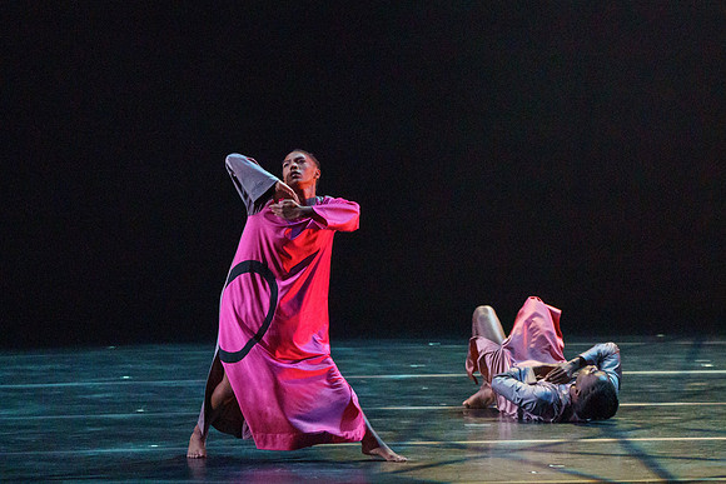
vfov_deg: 3.6
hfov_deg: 5.4
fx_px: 7644
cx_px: 410
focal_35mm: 379
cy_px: 162
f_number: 5.6
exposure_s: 1/250
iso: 6400
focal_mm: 271
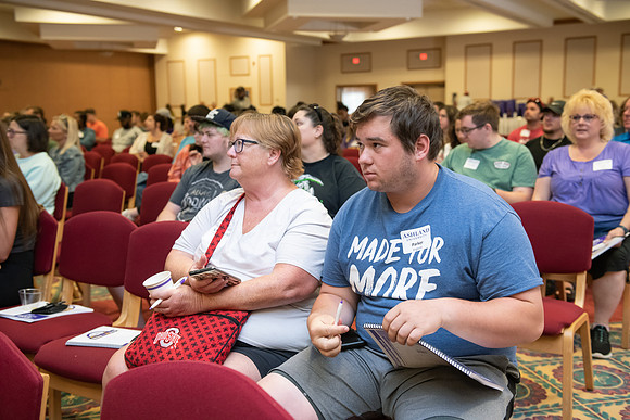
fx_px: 700
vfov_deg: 33.4
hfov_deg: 48.4
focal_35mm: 40
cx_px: 315
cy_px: 210
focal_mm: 40
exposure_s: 1/160
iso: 2000
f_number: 4
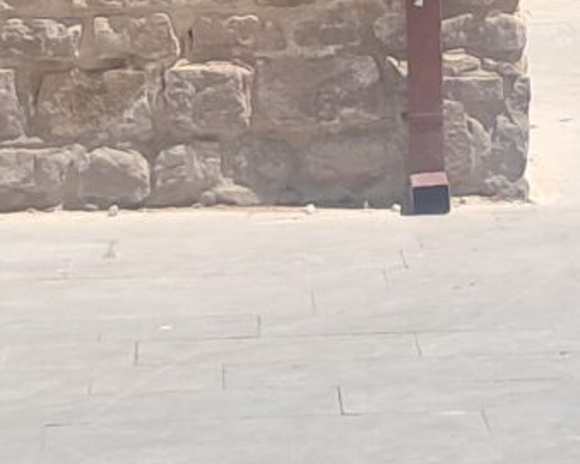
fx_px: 3415
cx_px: 368
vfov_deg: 6.8
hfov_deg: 9.7
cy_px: -1024
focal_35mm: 199
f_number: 1.8
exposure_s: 1/450
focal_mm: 4
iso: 50
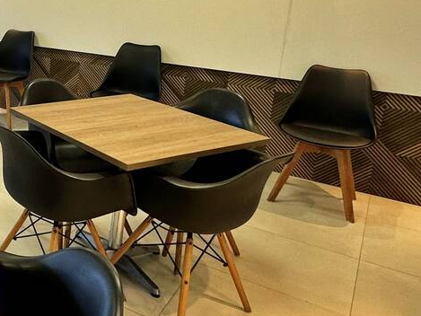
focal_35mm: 43
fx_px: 523
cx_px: -80
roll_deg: -0.6
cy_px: 71
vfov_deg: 32.8
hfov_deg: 35.1
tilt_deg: -11.7
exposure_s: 1/120
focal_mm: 2.22
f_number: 2.2
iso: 160
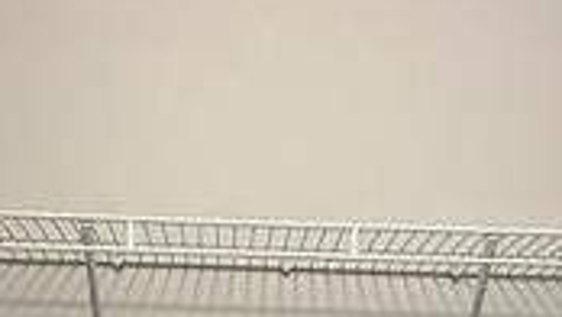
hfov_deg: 30.1
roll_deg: -0.4
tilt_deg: -6.0
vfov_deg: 14.8
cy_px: 592
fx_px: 1043
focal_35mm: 70
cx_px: 281
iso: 320
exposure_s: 1/60
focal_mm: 2.22
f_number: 2.2
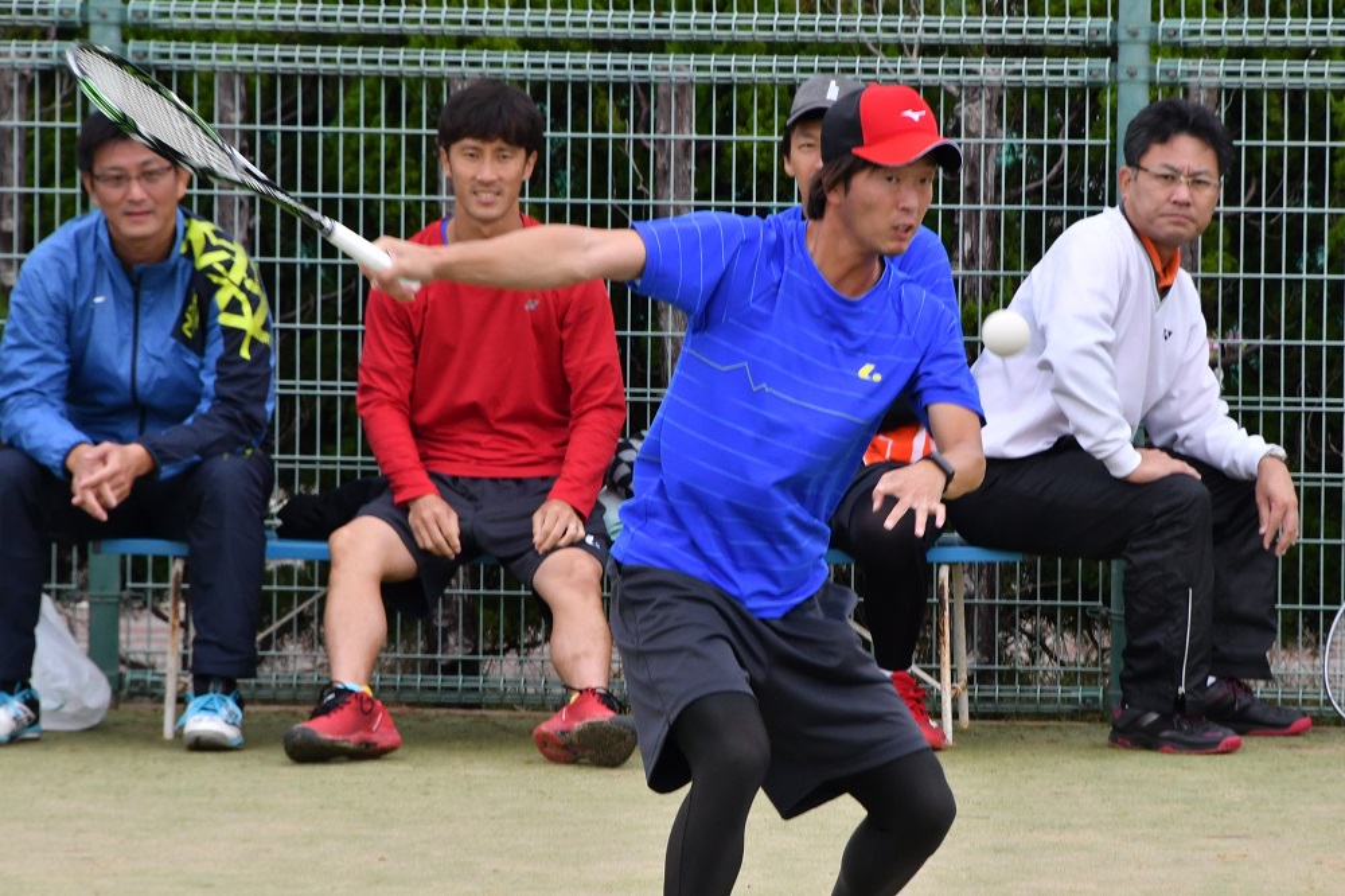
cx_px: 672
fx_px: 22408
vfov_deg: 2.3
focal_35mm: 600
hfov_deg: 3.4
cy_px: 448
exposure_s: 1/640
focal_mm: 300
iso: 1000
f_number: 13
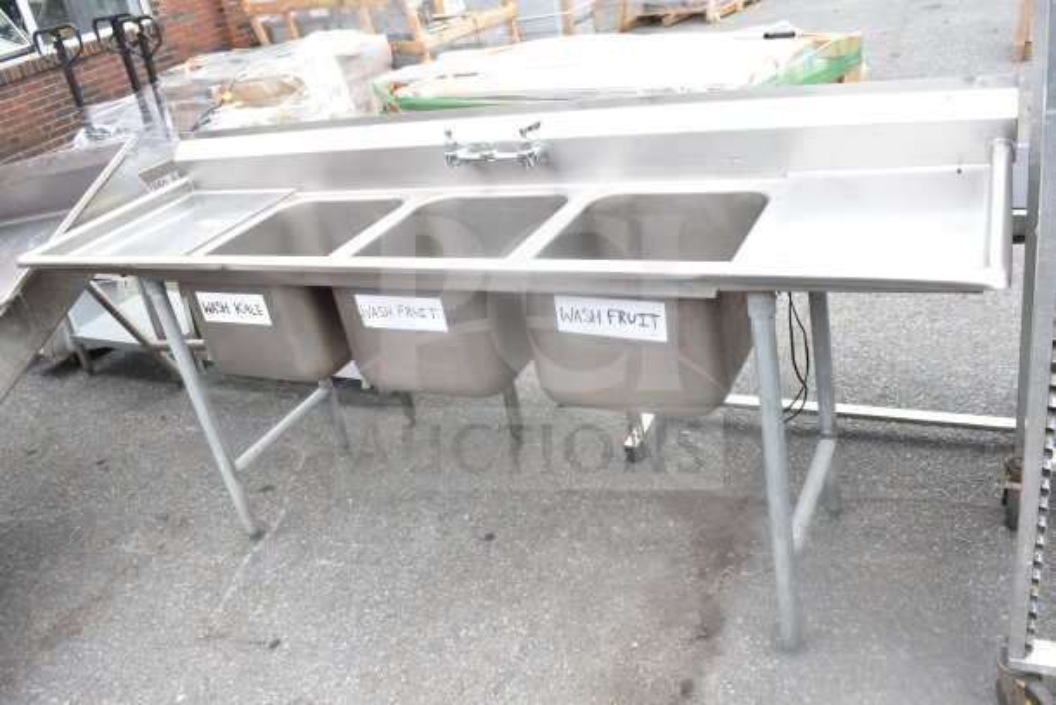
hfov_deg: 61.9
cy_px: 352
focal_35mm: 30
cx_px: 528
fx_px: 880
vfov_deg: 43.6
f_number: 5
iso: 200
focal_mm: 20
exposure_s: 1/100
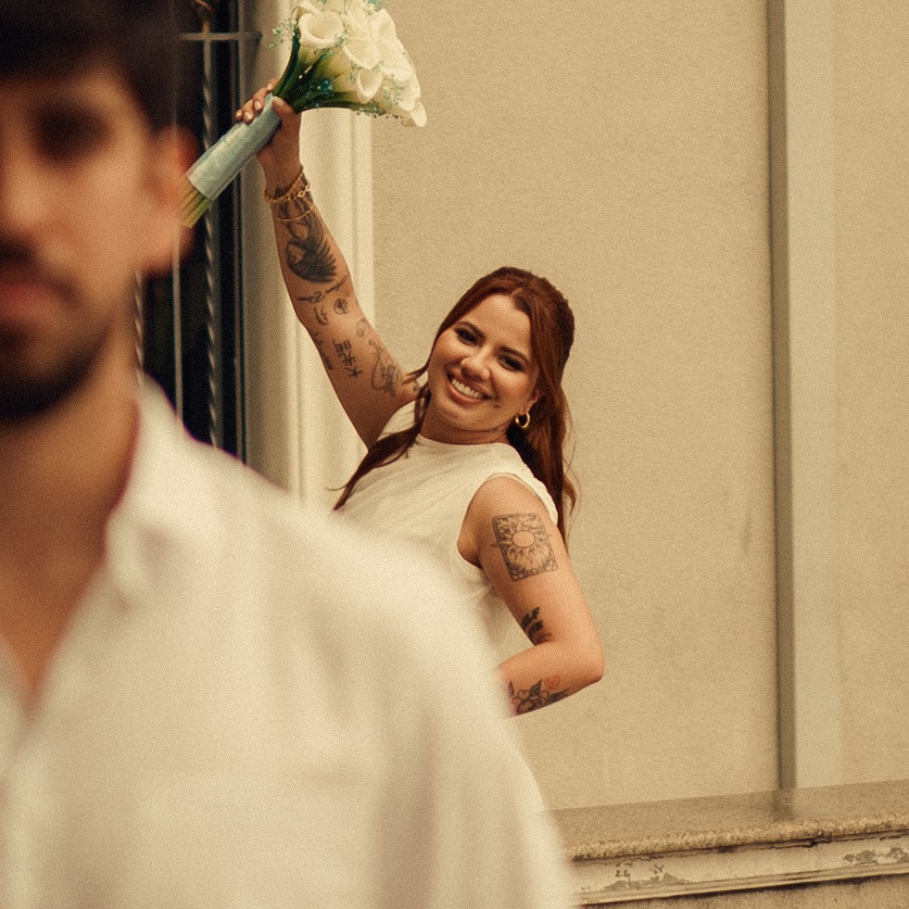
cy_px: 332
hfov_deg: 9.7
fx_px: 5348
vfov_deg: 9.7
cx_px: 406
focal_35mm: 180
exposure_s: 1/4000
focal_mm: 50
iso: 100
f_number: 1.8
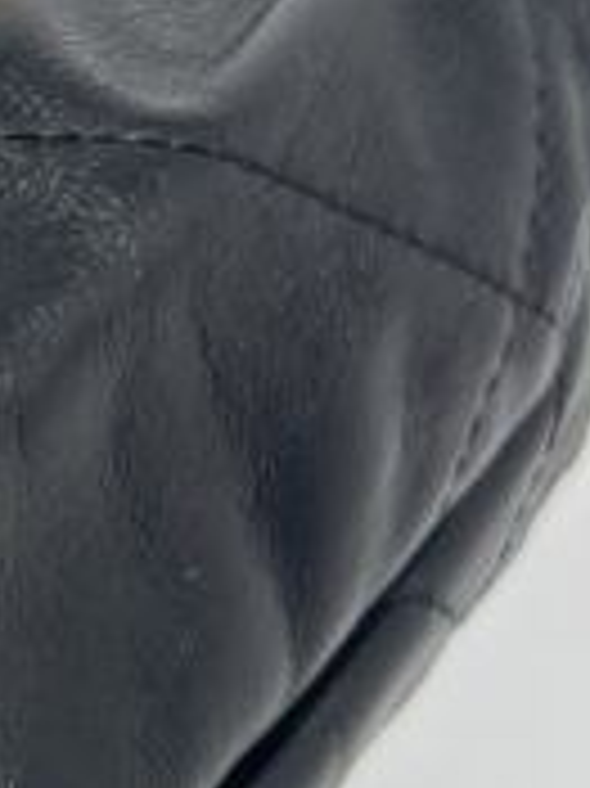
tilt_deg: -48.6
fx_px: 3458
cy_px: 1063
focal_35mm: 152
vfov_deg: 12.5
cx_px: -585
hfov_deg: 9.2
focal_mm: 5.7
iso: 40
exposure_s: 1/100
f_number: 1.5
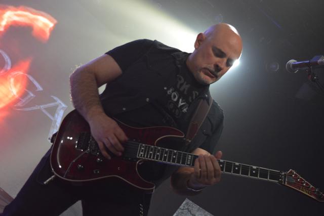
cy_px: 108
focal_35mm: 63
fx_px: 567
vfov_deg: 21.6
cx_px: 162
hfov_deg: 31.9
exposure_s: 1/60
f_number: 5
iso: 2000
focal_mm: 42
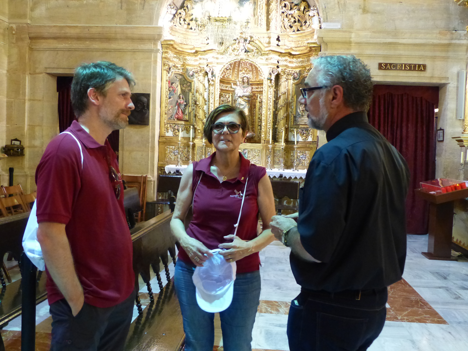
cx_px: 234
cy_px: 176
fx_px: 514
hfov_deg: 49.0
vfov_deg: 37.7
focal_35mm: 38
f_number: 2.8
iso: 800
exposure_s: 1/25
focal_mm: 6.8
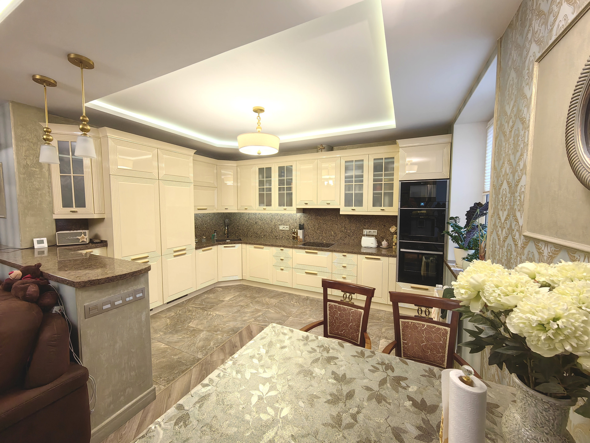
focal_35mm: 13
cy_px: 222
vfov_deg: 89.9
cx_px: 295
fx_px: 222
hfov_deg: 106.2
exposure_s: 1/33.3
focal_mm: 1.95
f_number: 2.2
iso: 100
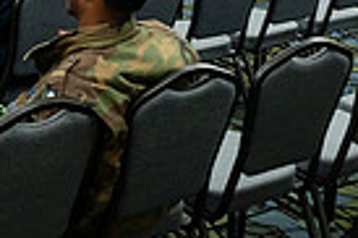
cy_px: -225
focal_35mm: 102
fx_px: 1013
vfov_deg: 12.0
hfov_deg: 19.9
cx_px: 89
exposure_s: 1/200
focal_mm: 24
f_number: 4
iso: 1600
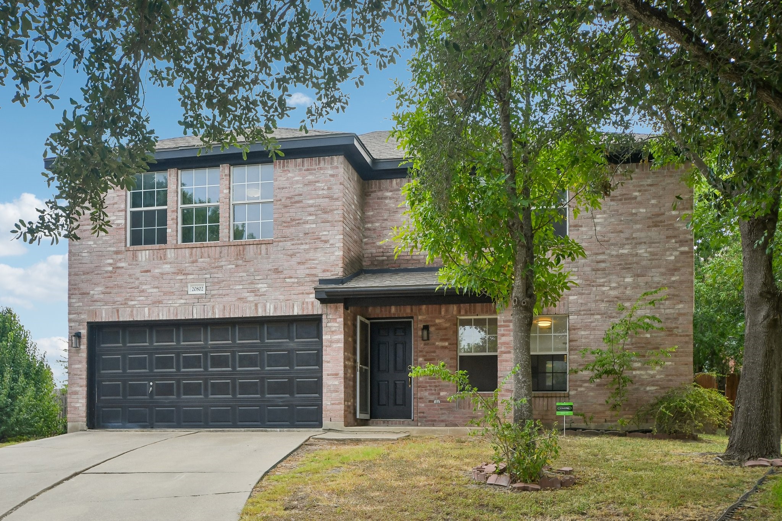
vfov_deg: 36.9
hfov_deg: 53.1
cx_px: 391
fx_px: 782
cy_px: 260
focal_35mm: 36
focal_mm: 24
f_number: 8
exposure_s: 1/500
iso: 400
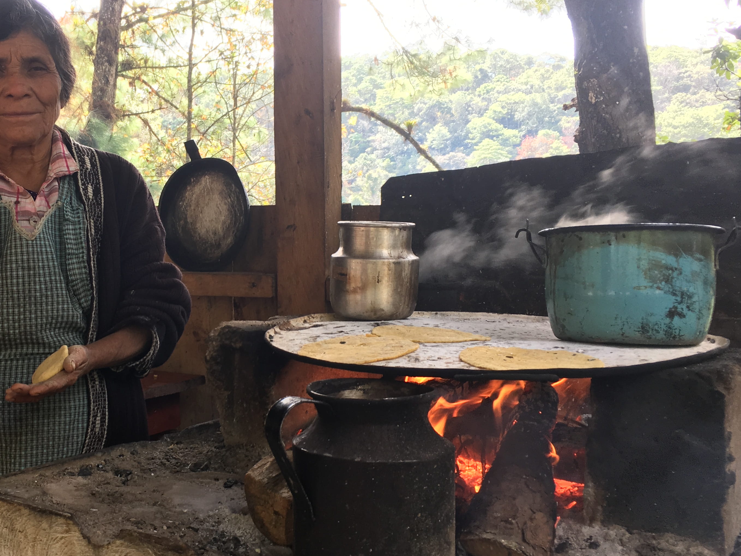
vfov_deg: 33.6
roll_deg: +0.5
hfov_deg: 42.7
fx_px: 920
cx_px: 201
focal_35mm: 43
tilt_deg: -3.1
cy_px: 295
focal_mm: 4.15
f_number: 2.2
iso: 32
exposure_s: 1/120
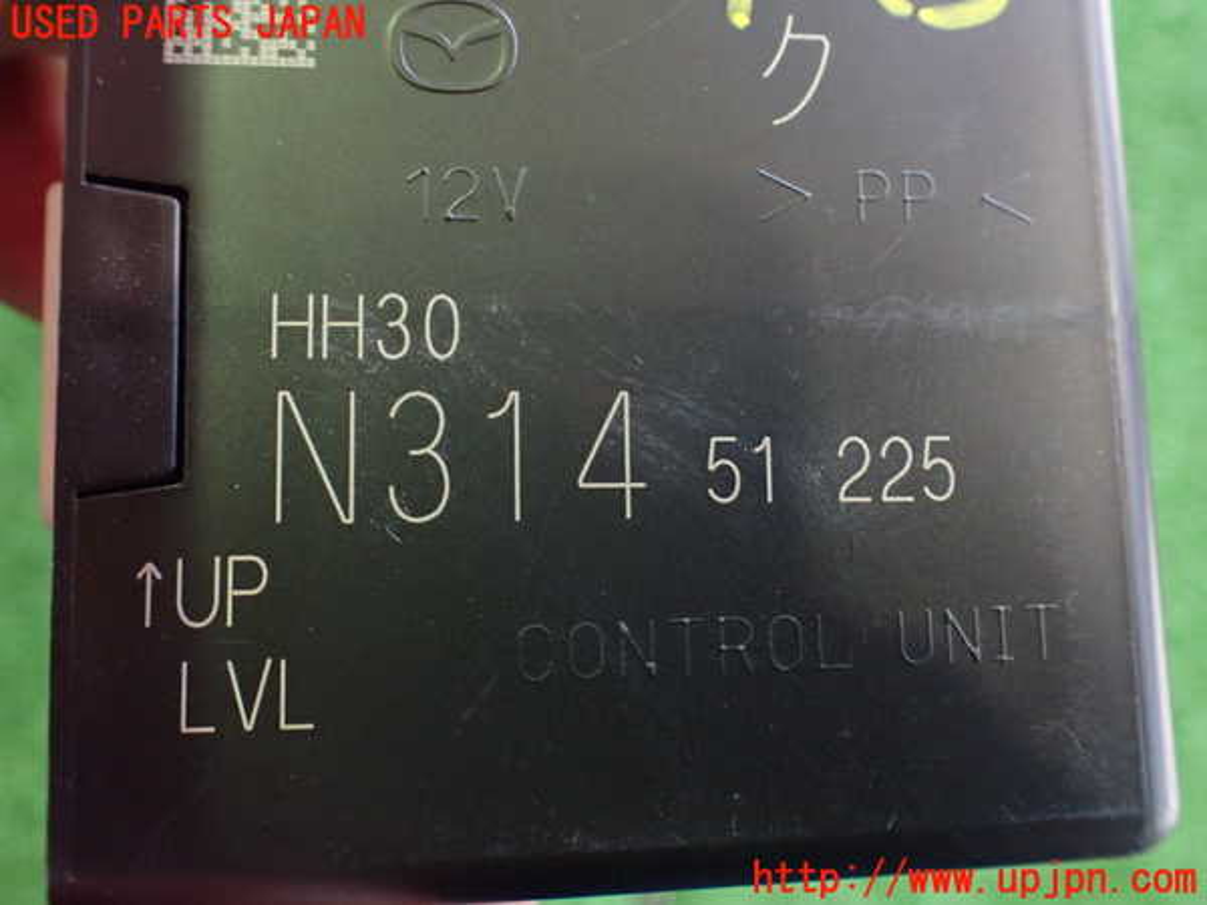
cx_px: 604
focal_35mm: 30
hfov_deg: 60.0
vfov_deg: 46.8
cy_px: 452
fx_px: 1046
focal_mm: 5.4
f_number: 2.3
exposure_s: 1/50
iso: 800
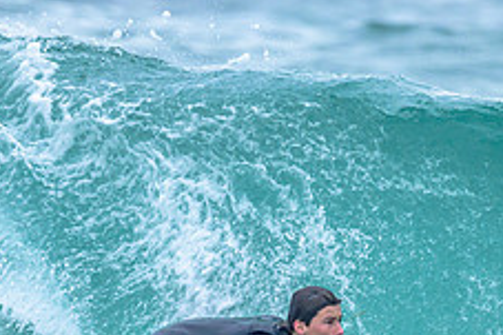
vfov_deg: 0.5
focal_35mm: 2809
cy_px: 412
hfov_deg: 0.7
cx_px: 348
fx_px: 39218
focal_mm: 800
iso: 560
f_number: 6.3
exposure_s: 1/2500
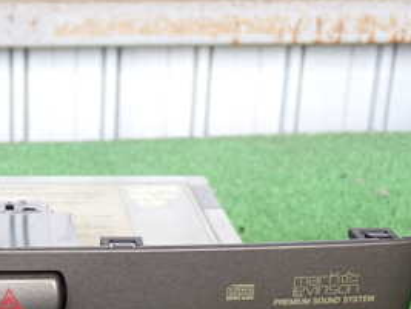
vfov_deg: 15.7
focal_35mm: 92
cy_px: 340
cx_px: 14
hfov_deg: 20.7
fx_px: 1094
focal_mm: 7.31
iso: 320
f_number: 2.8
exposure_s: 1/40
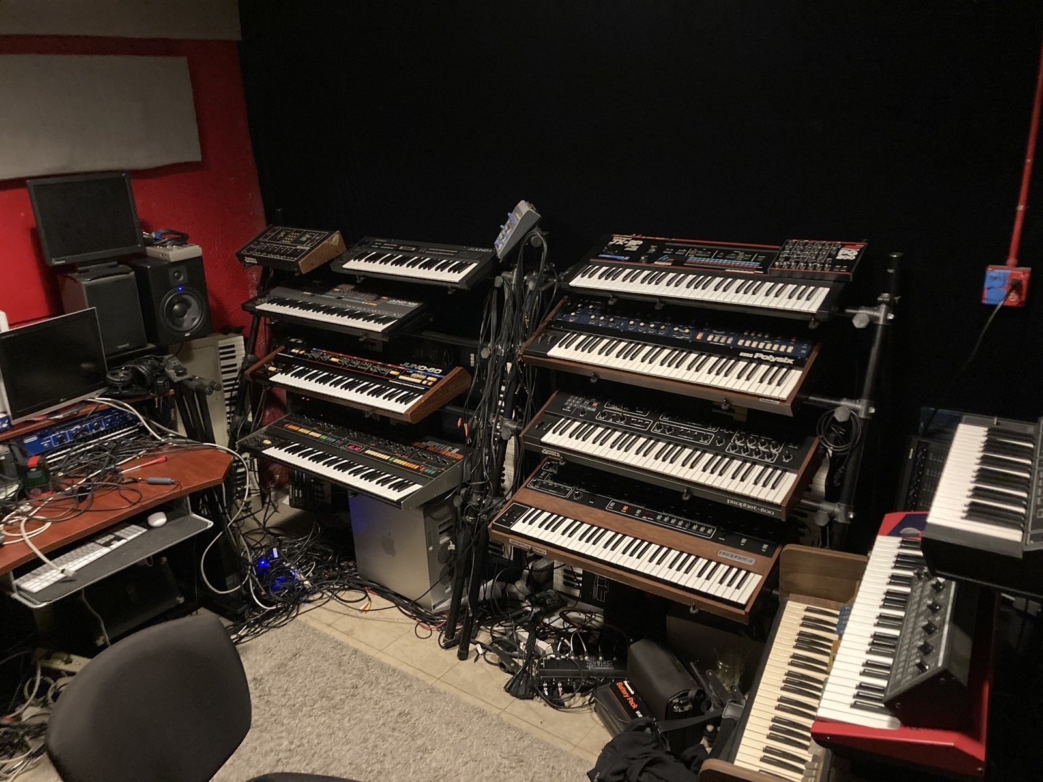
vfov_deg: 49.7
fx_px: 844
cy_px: 391
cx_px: 522
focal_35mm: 28
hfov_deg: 63.4
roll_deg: +3.2
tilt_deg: -19.6
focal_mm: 3.99
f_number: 1.8
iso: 640
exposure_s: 1/20
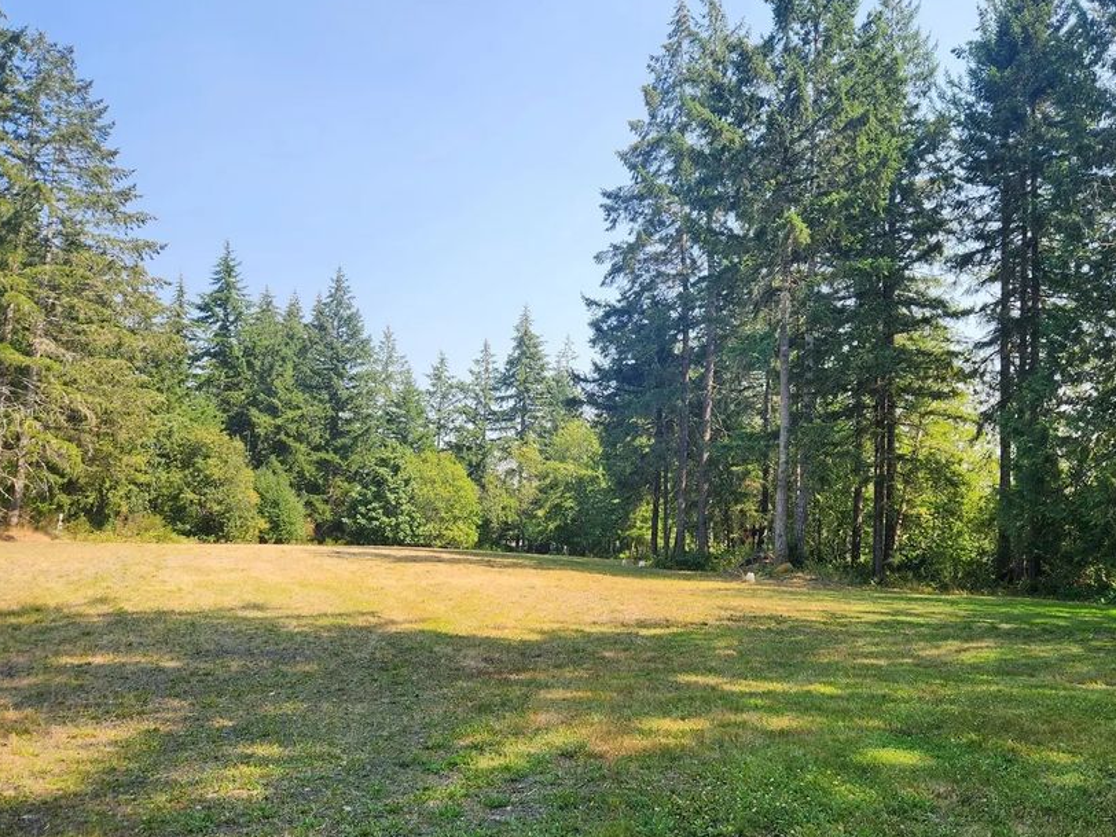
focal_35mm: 29
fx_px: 935
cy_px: 470
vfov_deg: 48.1
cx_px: 656
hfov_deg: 61.3
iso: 20
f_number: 1.8
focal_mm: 5.4
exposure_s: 1/681
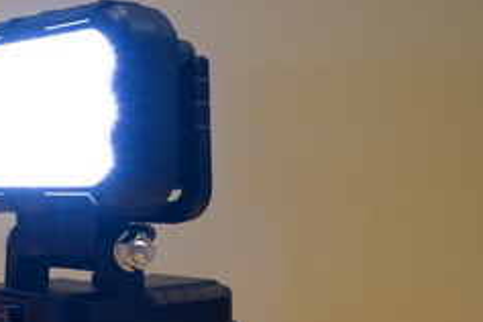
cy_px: 271
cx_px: 94
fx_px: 953
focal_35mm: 71
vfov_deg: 18.9
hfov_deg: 27.8
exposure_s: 1/60
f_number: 4
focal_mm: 28
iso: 500
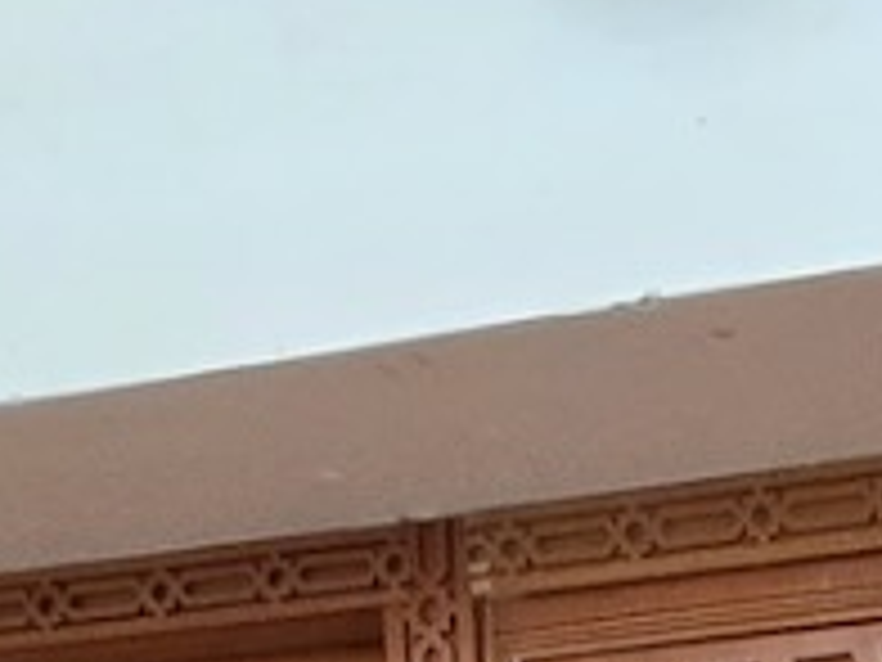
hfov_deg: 20.2
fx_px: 2166
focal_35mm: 85
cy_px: 1882
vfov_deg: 11.6
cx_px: 1282
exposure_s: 1/100
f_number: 2.2
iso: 250
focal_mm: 1.7
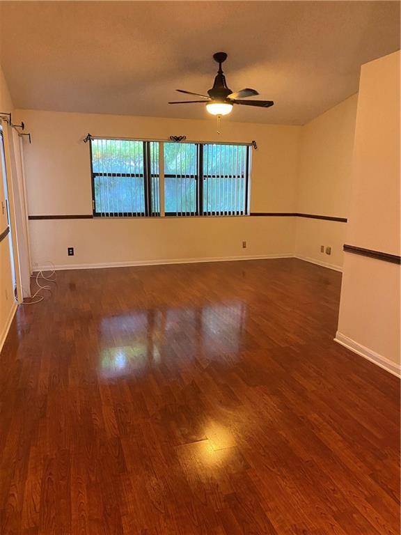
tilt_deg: -10.3
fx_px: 402
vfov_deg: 67.3
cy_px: 268
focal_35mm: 26
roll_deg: -1.5
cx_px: 200
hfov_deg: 53.1
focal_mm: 4.25
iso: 500
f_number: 1.8
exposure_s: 1/40
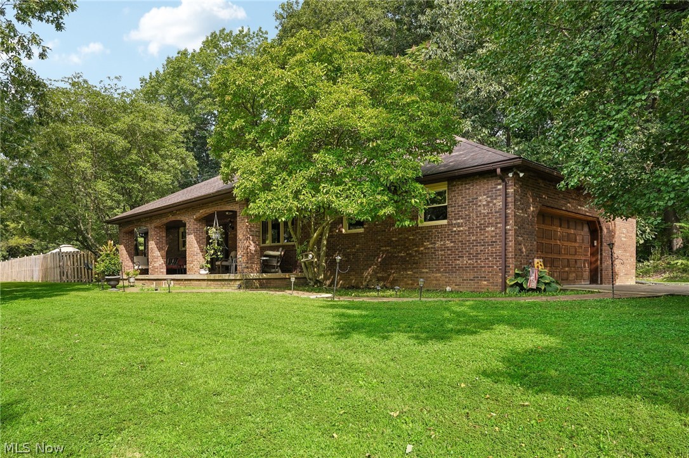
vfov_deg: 53.1
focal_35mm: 24
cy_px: 229
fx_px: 459
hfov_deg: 73.8
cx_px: 344
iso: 100
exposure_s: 1/60
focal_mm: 24
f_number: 8
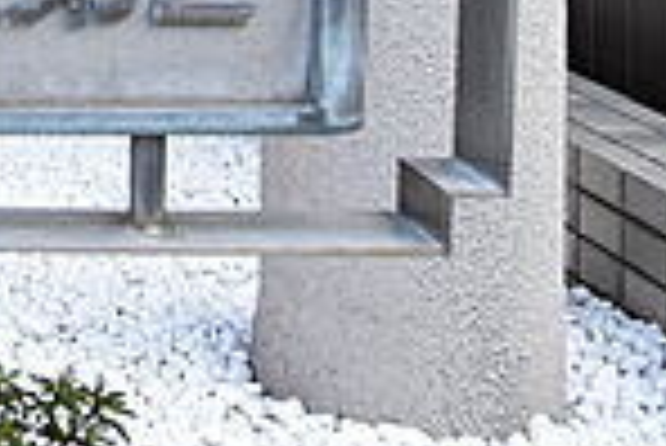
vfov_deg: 10.5
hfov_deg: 14.8
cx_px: -508
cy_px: -385
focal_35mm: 122
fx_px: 2259
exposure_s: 1/125
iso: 400
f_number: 7.1
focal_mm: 20
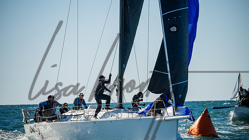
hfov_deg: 7.1
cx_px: 124
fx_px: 2014
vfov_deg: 4.0
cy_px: 82
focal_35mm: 305
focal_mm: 290
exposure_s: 1/2500
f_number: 5.6
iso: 400
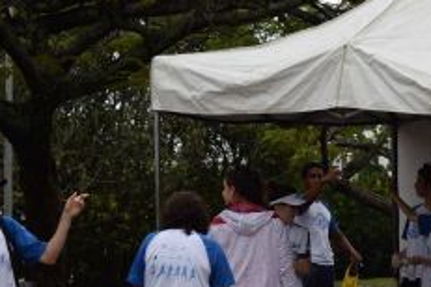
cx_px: 578
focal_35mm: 173
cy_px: 102
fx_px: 2071
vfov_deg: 7.9
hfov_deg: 11.5
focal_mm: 50
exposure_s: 1/125
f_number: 4.5
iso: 400
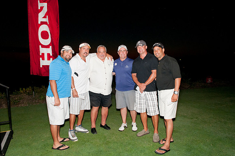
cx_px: 118
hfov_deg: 70.5
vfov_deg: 50.3
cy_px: 78
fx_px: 166
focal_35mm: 26
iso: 720
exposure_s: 1/60
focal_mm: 17
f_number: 6.3
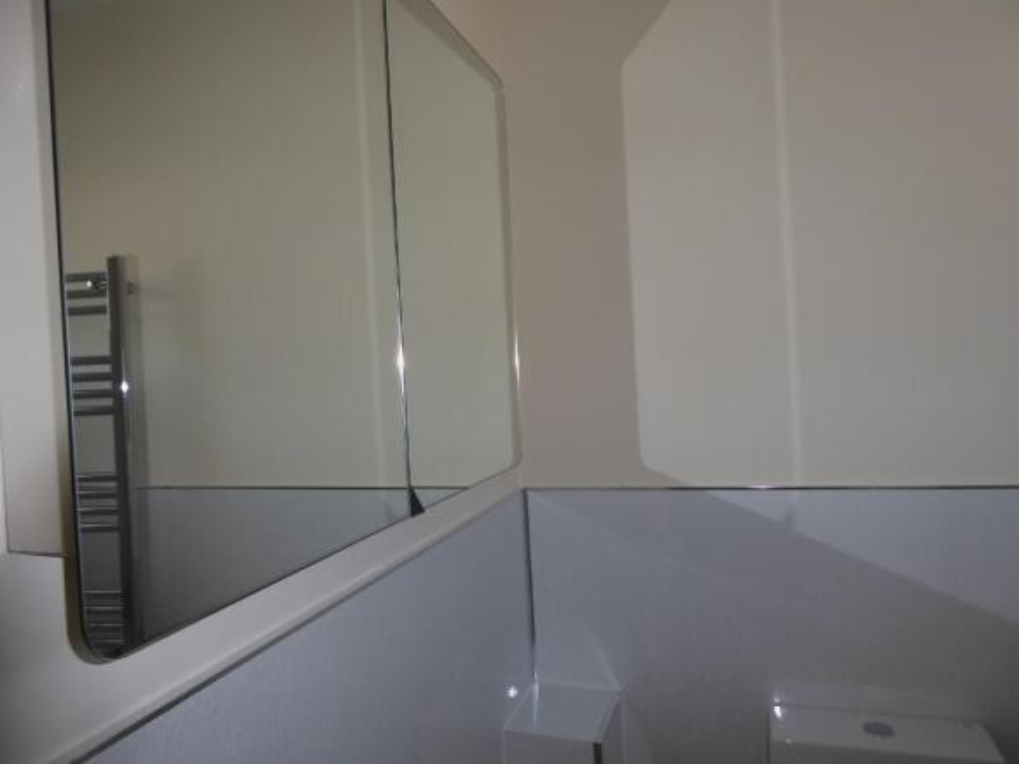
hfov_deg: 71.6
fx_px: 706
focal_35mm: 24
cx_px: 510
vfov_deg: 56.8
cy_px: 382
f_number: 3.3
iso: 100
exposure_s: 1/60
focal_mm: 4.3
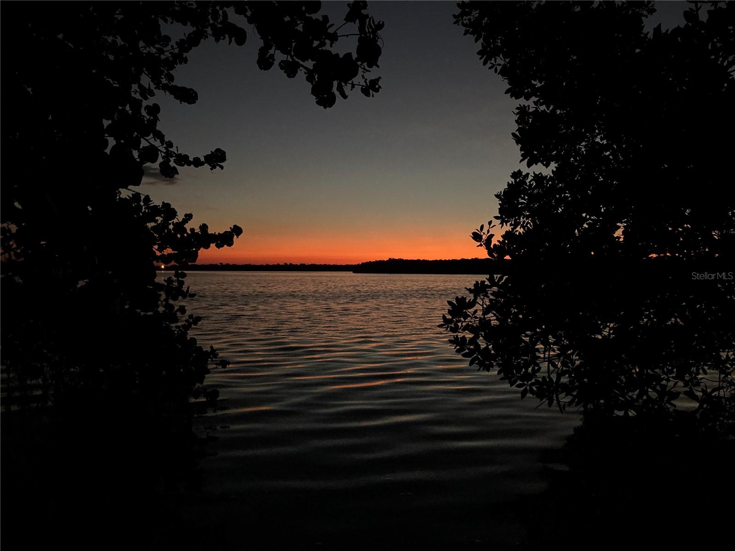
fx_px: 595
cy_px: 276
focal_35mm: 28
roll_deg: -1.0
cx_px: 368
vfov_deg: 49.7
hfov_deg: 63.4
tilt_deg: +0.8
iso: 400
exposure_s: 1/30
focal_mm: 3.99
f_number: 1.8
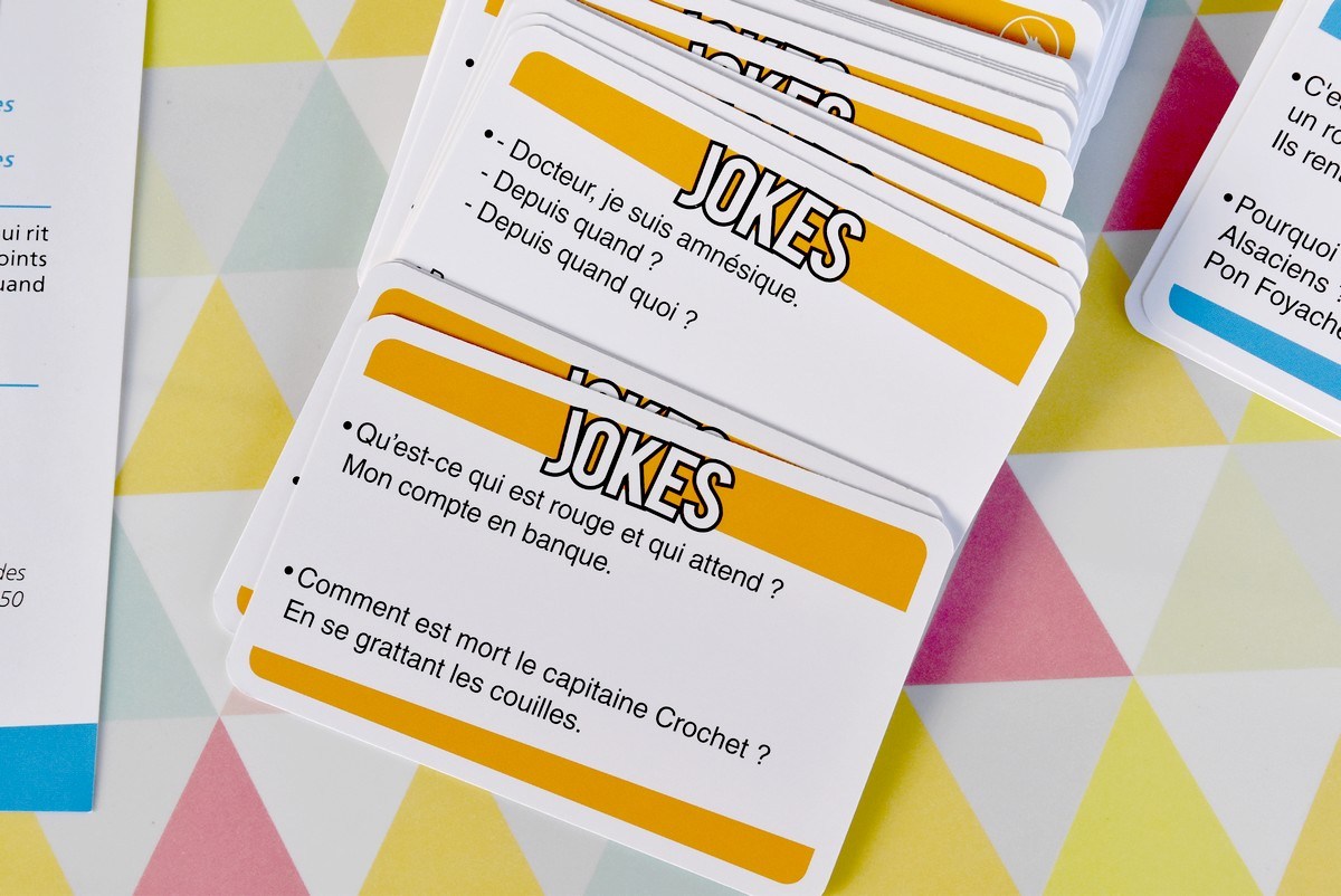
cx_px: 670
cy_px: 448
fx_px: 3075
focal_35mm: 82
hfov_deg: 24.6
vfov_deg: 16.6
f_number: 8
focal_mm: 55
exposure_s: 1/250
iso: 800
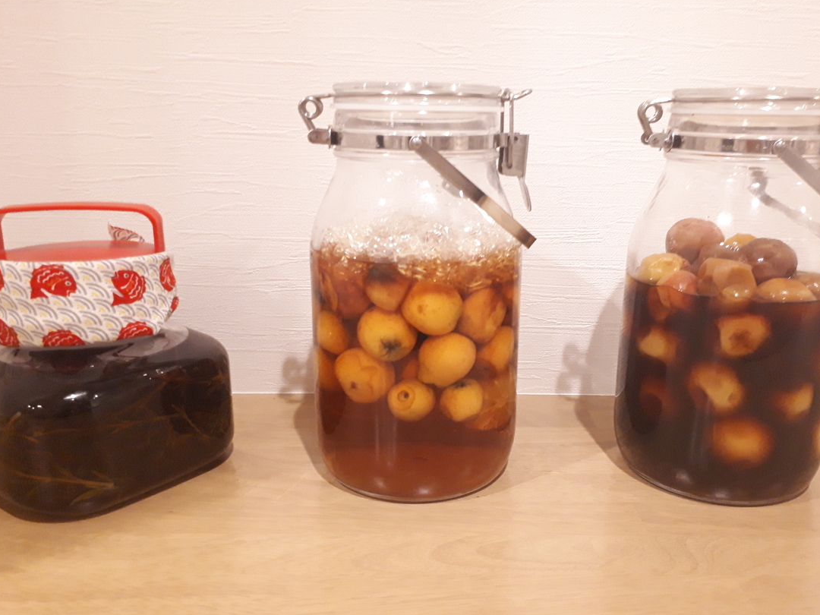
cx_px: 435
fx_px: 711
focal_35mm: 30
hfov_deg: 59.9
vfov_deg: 46.8
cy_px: 308
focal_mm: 3.6
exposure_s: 1/17
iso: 400
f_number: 1.9
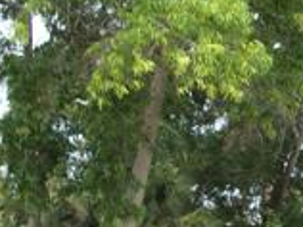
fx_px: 1136
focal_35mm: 130
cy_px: 229
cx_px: 393
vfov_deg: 11.3
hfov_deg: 14.6
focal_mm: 5.7
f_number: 8.8
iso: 80
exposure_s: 1/80
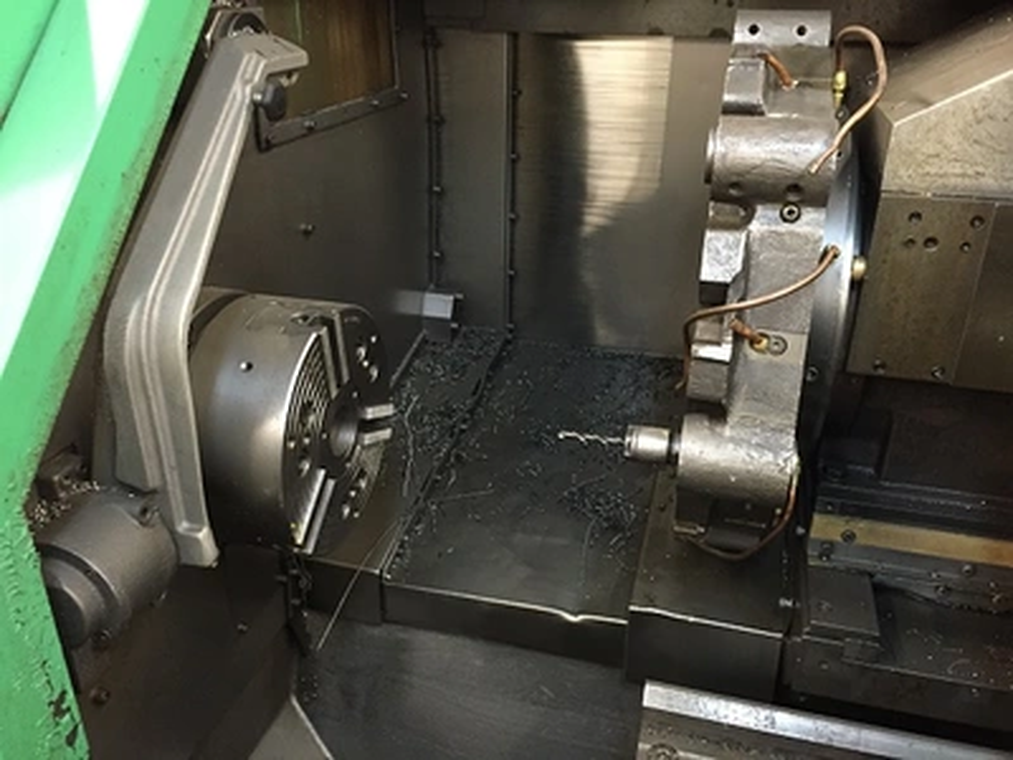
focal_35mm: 29
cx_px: 506
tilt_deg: -25.5
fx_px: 849
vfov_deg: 48.2
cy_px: 380
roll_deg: +0.9
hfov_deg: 61.7
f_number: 2.2
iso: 250
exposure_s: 1/20
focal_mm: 4.15
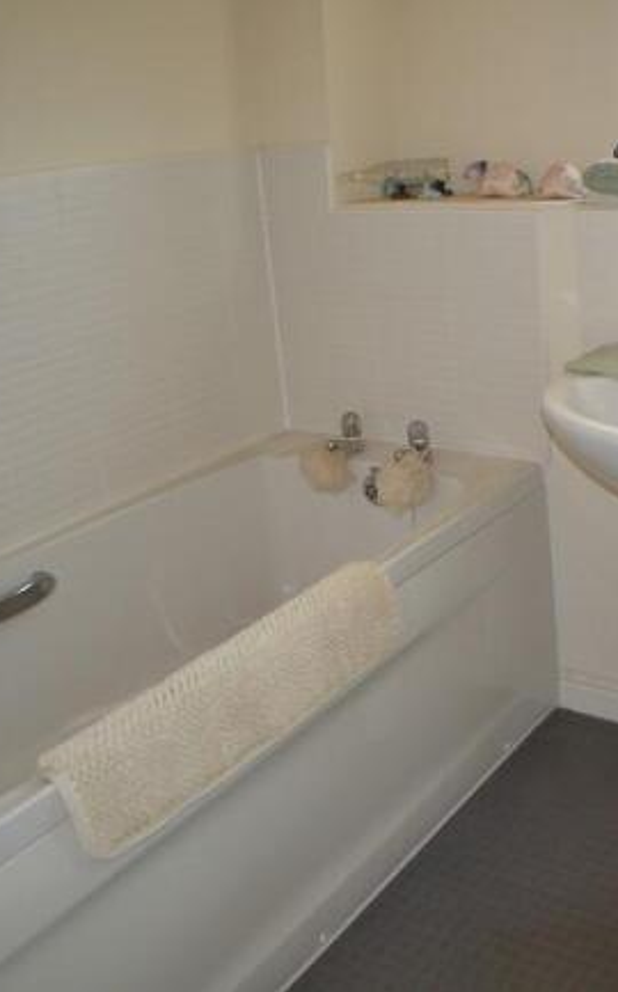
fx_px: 1377
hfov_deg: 24.3
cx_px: 604
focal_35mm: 51
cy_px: 494
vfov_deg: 39.6
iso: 400
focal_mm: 22
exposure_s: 1/80
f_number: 3.8
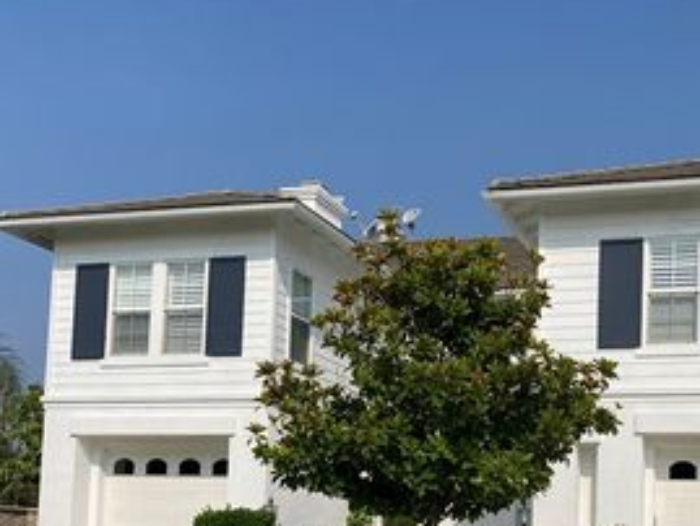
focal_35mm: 52
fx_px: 1052
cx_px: 526
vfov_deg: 27.1
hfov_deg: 36.0
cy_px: 470
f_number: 1.8
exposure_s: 1/4878
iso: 25
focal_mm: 3.99
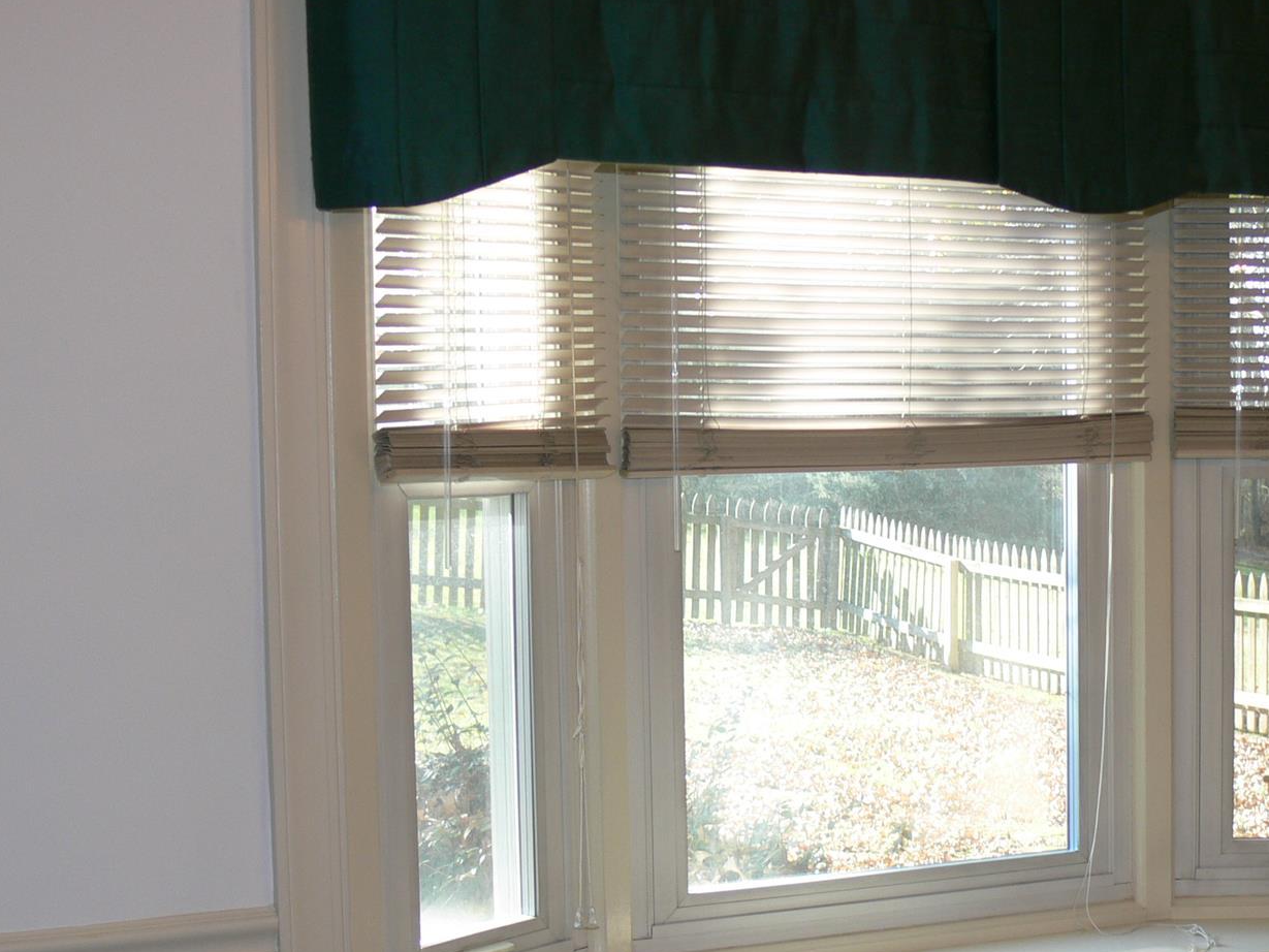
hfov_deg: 29.5
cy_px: 685
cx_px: 901
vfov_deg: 22.4
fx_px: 2383
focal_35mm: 65
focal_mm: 8.3
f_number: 2.8
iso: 80
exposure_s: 1/60
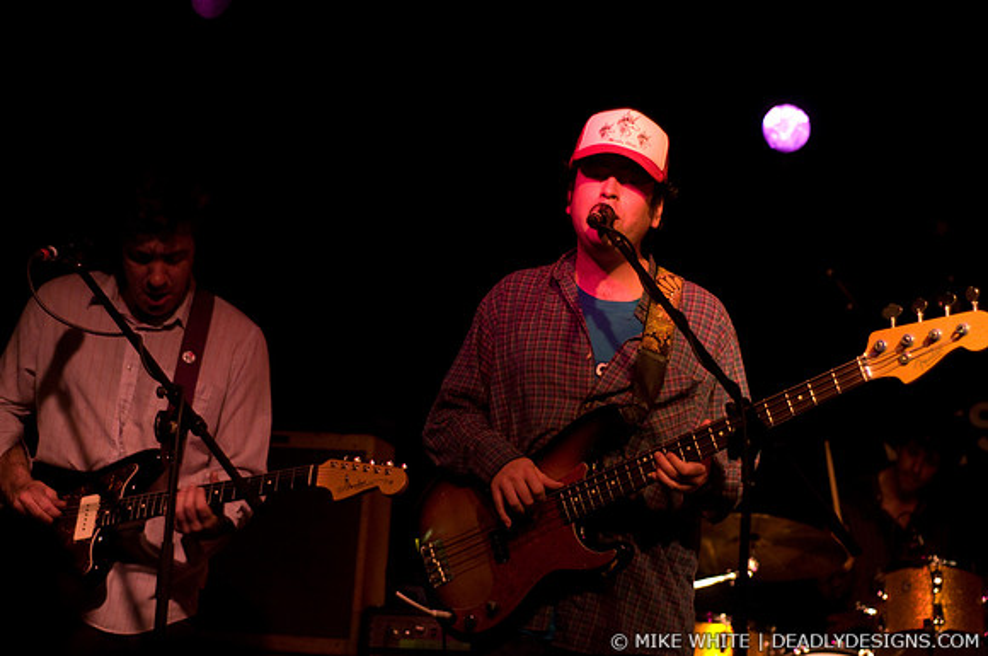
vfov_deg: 18.1
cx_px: 494
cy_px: 328
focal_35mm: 75
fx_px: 2055
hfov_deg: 27.0
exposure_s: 1/80
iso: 1250
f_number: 1.8
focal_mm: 50
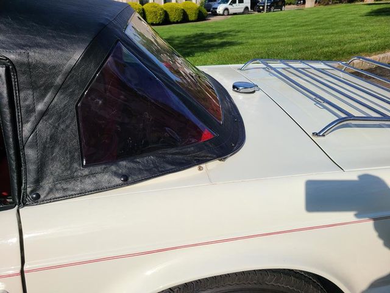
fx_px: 293
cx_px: 195
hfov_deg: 67.3
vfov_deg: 53.1
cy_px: 146
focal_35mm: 26
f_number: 1.8
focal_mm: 5.4
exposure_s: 1/3923
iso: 40
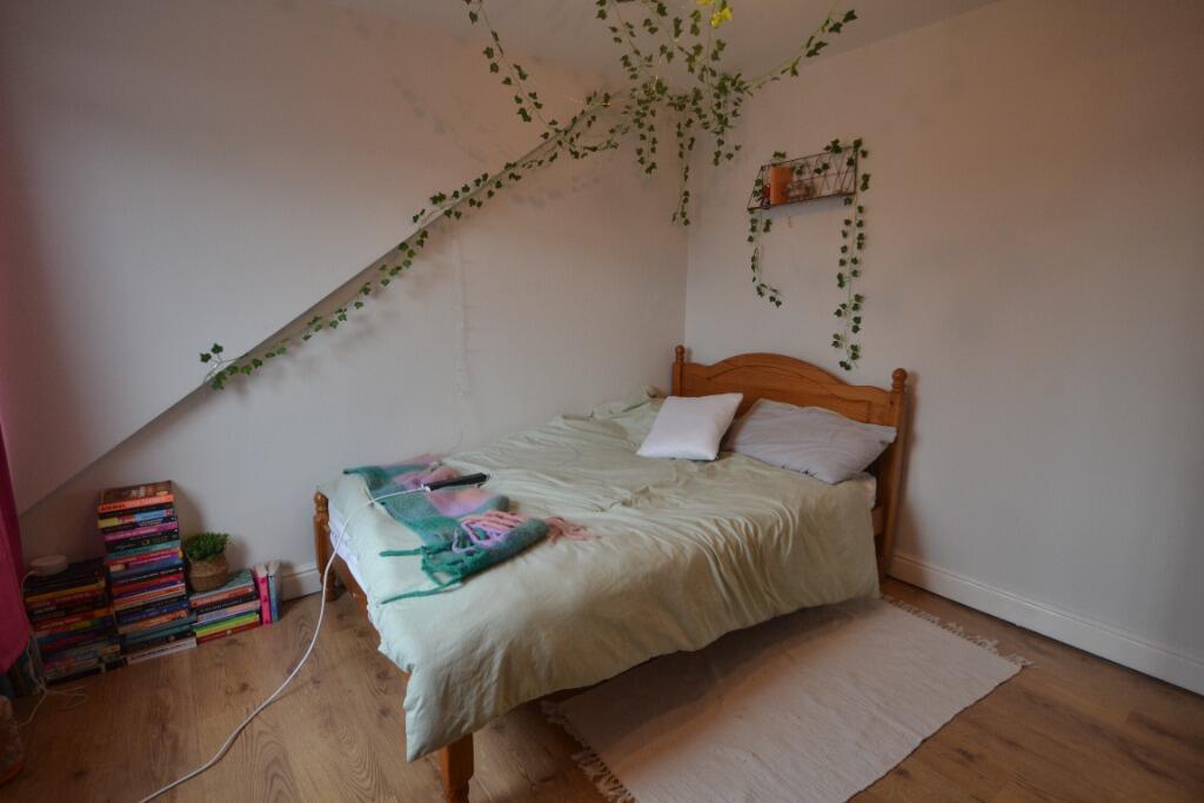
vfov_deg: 72.1
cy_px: 402
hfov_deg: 95.0
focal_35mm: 16
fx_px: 552
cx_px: 602
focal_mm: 11
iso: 400
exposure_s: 1/60
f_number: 4
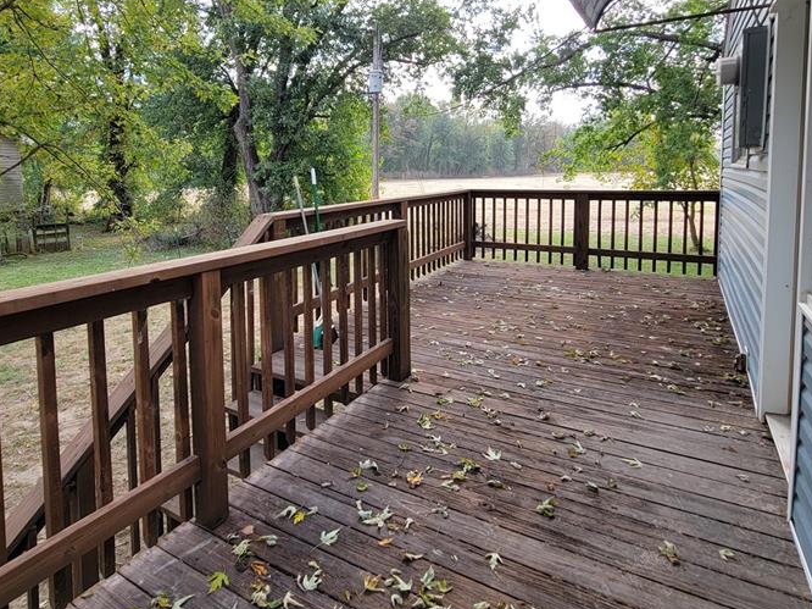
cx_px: 368
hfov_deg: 81.6
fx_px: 469
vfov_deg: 64.3
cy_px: 204
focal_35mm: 20
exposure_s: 1/158
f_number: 2.2
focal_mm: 2.2
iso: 50
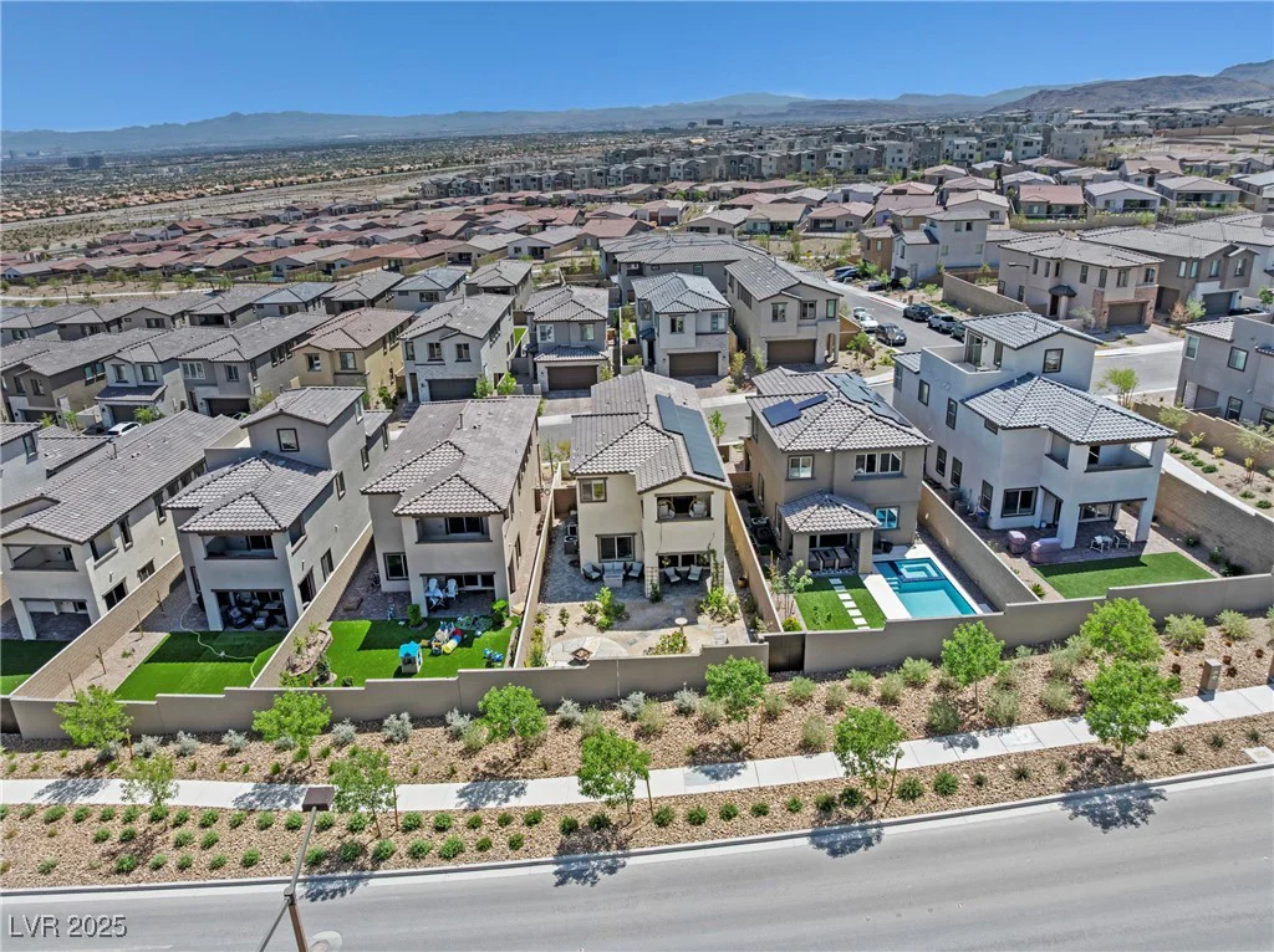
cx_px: 637
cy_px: 476
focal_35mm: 24
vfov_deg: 56.7
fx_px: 882
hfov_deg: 71.6
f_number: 2.8
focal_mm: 12.29
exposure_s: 1/200
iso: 120
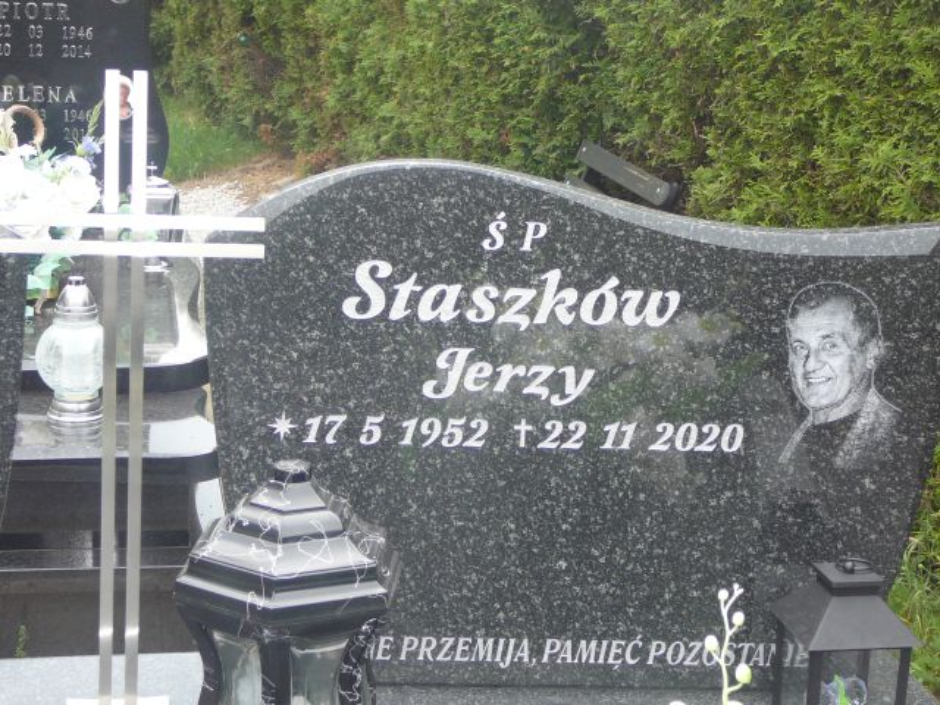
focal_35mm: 71
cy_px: 352
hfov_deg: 27.4
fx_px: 1928
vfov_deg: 20.7
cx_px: 470
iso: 100
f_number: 3.7
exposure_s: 1/30
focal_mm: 10.5
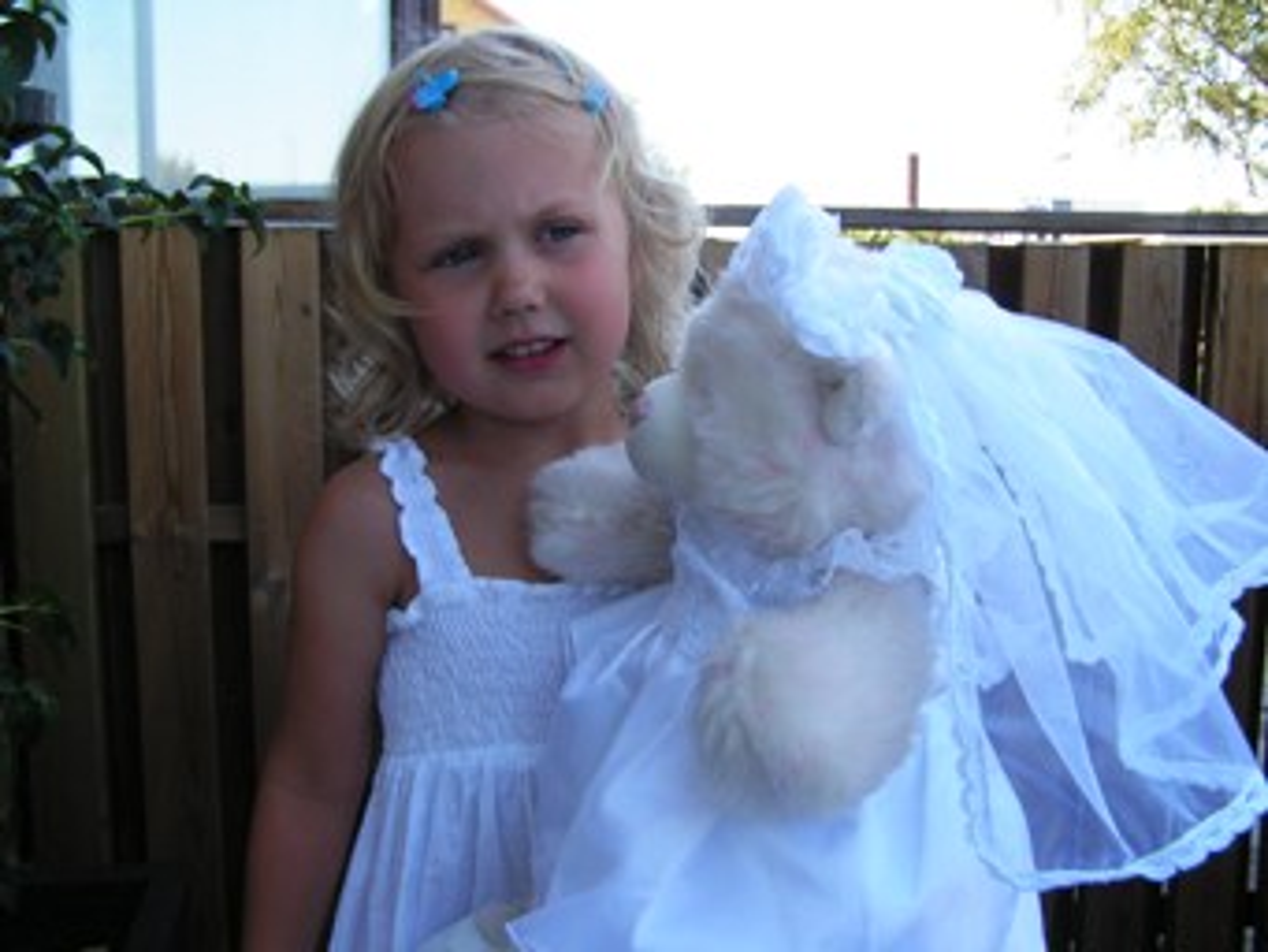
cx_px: 634
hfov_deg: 49.0
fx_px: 1392
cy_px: 476
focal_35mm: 38
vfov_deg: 37.7
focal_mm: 6.3
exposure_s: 1/80
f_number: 4.5
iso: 50
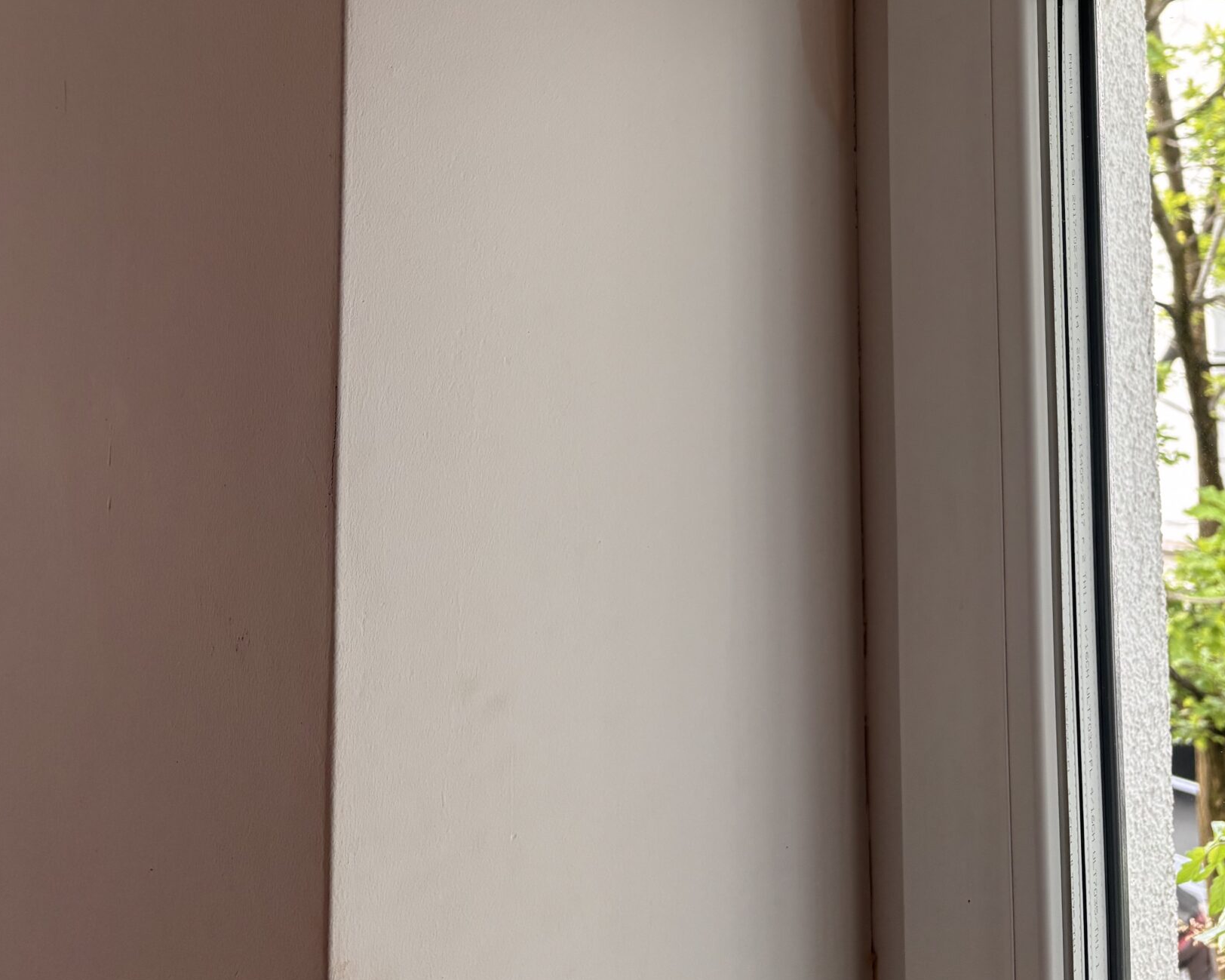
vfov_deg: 35.3
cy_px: 108
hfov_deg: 45.8
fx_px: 1450
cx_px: 659
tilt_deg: +6.0
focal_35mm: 40
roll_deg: -0.1
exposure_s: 1/121
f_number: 1.6
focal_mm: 5.96
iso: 125
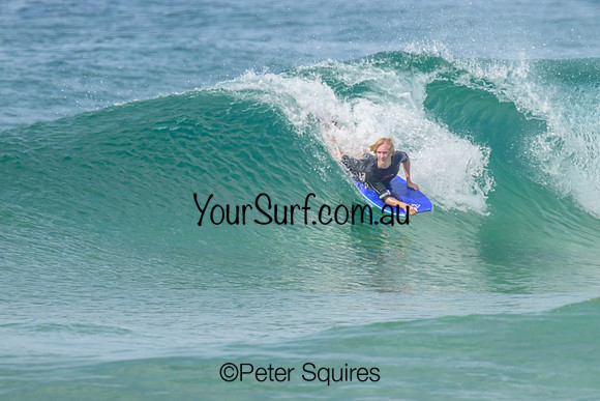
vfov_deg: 1.3
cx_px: 390
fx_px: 17316
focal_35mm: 1039
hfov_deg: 2.0
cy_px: 163
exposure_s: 1/2000
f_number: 11
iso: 900
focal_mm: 800
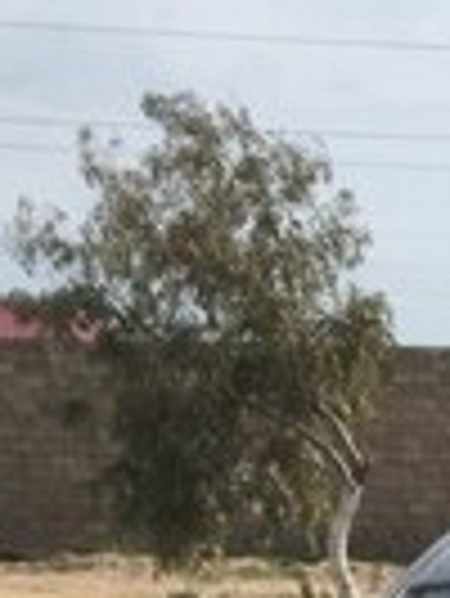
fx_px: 1869
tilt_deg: -16.8
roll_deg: -0.9
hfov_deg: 12.8
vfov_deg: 15.8
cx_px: 742
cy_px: 1034
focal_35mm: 108
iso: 32
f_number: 2.2
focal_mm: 4.15
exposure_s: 1/1464
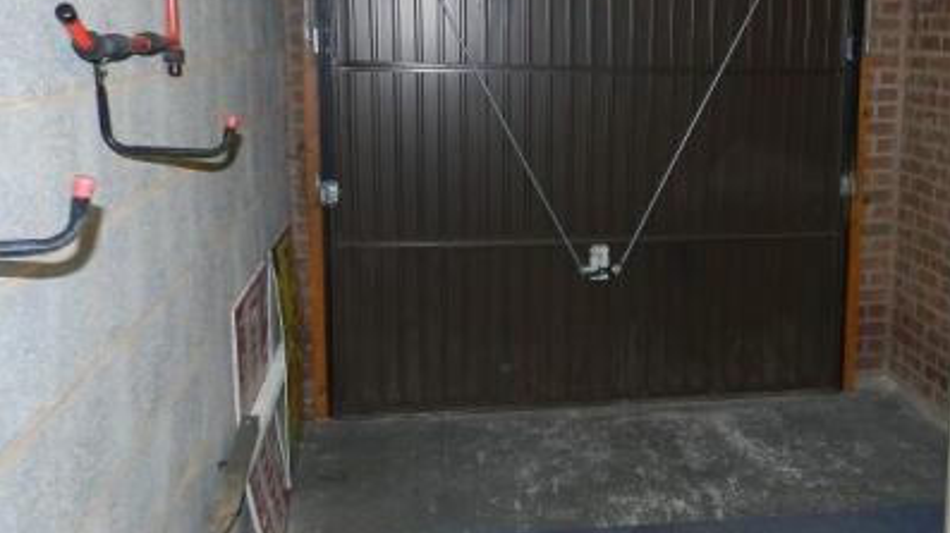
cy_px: 197
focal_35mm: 40
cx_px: 657
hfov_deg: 49.3
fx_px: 1007
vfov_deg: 29.5
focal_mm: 4.5
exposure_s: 1/30
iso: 200
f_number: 3.5
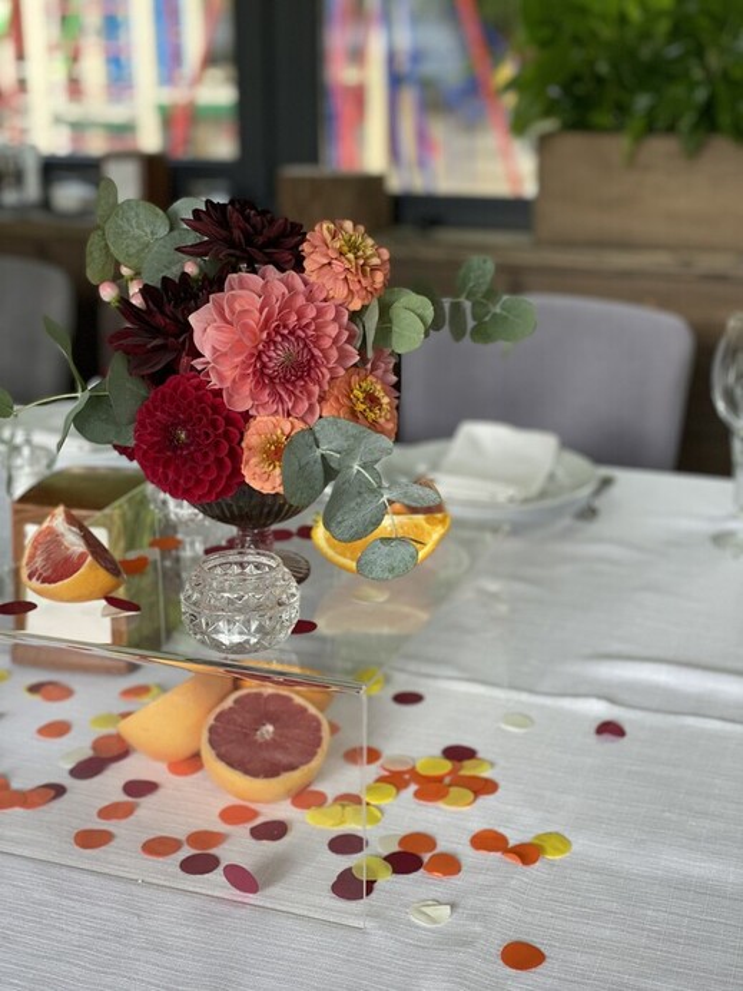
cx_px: 372
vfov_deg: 36.8
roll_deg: +1.0
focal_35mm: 52
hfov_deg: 28.0
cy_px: 496
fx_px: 1488
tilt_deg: -17.9
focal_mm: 6
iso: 160
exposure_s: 1/122
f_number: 2
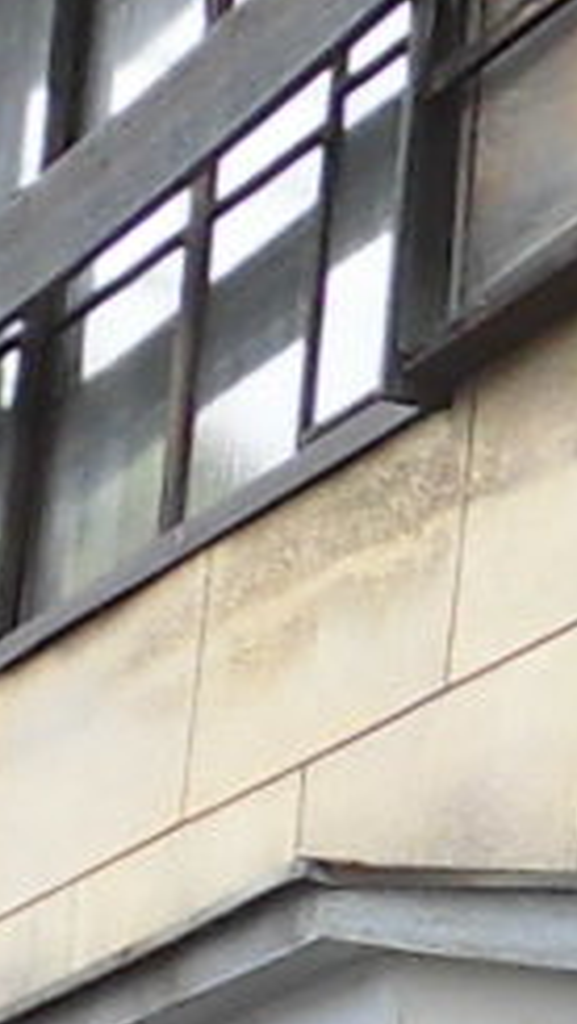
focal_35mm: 219
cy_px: 1108
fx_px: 5951
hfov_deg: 4.9
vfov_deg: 9.7
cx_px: 2525
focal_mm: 4.3
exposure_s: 1/320
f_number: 3.1
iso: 100
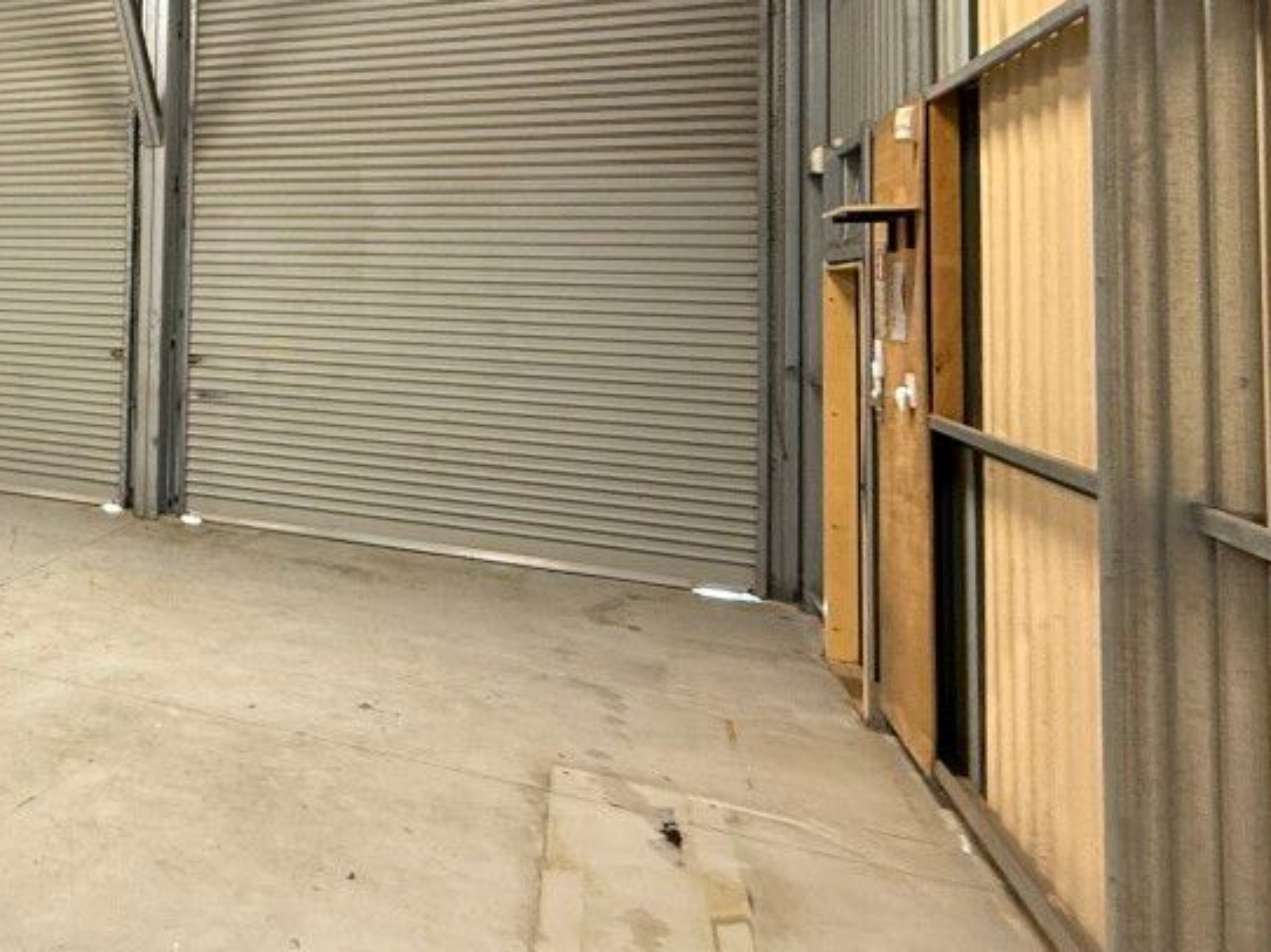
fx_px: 1138
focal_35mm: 31
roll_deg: -2.5
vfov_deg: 43.8
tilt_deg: +2.1
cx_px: -42
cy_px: 225
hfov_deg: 47.0
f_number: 2.2
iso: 320
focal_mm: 2.22
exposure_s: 1/50
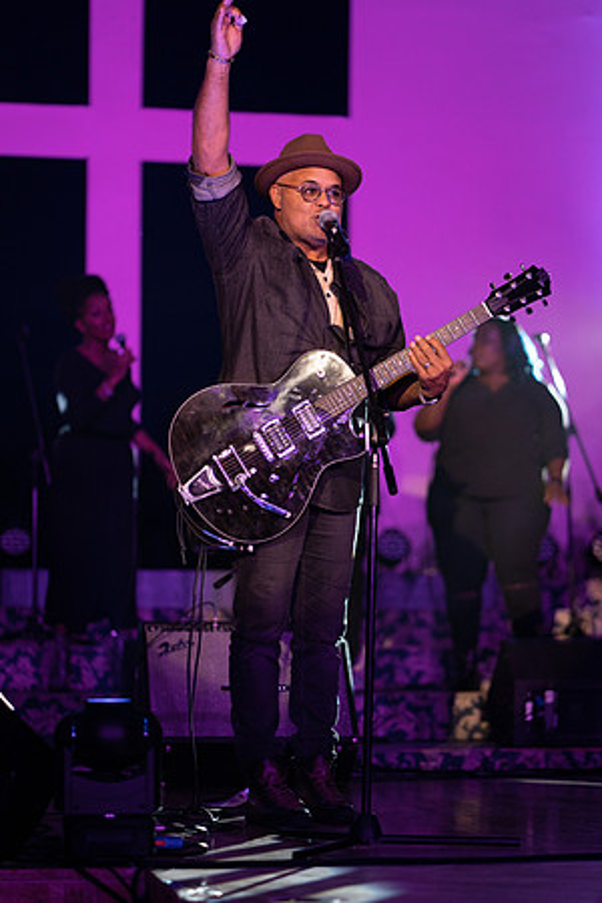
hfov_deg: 16.1
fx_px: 2132
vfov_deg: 23.9
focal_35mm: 85
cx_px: 301
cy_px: 452
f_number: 2
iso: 2500
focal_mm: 85
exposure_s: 1/500
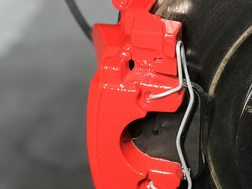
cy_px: 142
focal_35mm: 127
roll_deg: +0.5
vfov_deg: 11.6
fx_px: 924
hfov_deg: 15.5
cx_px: 108
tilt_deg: -28.5
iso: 400
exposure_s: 1/60
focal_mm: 6.6
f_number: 2.8
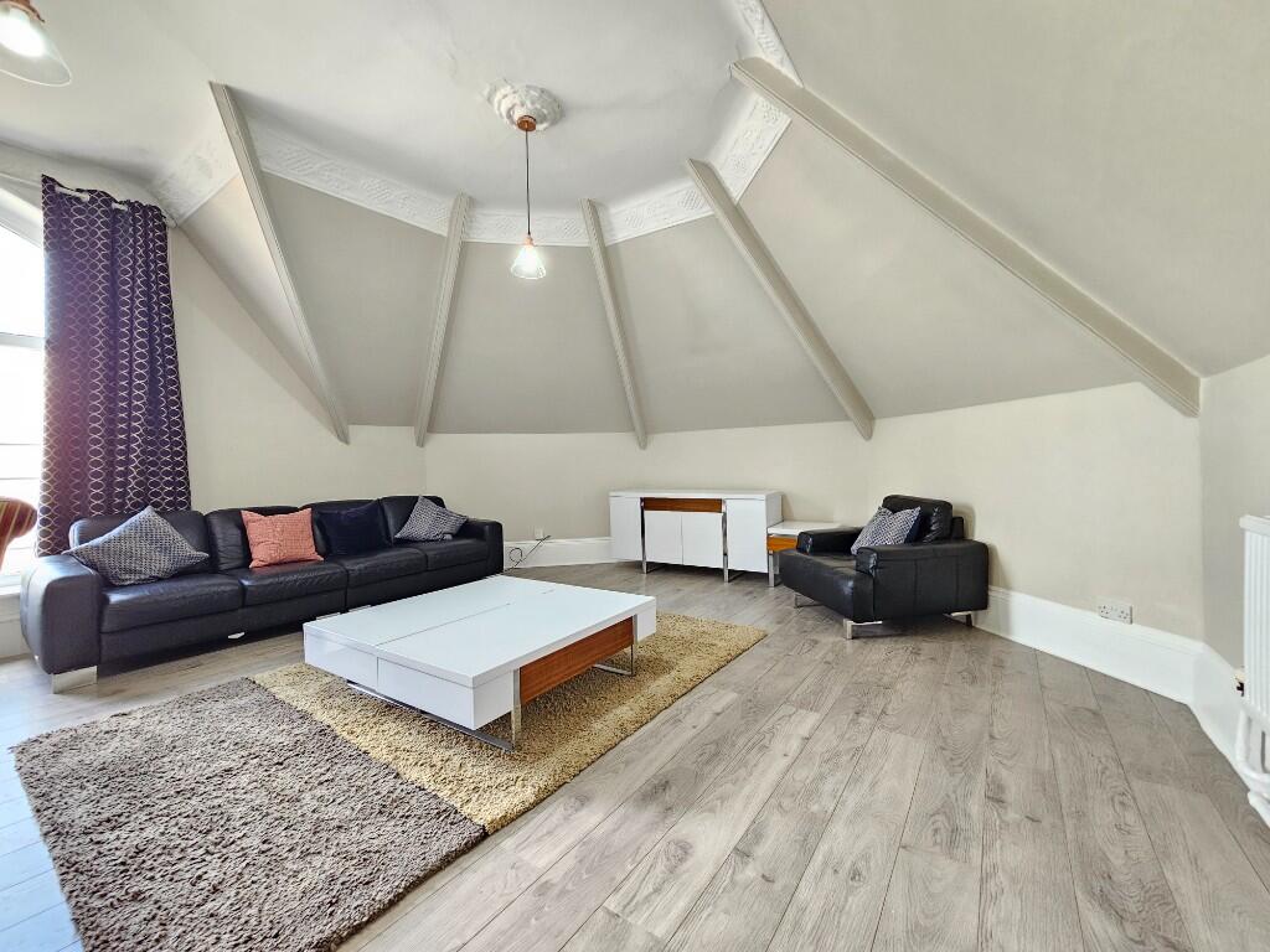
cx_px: 635
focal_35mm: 13
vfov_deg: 89.9
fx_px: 477
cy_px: 476
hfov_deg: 106.2
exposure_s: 1/50
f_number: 2.2
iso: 320
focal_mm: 2.2
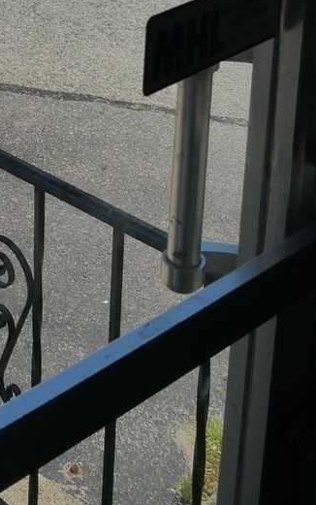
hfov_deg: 16.4
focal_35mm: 75
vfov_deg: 23.7
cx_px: -96
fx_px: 1033
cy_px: -175
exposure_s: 1/800
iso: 200
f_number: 9
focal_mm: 12
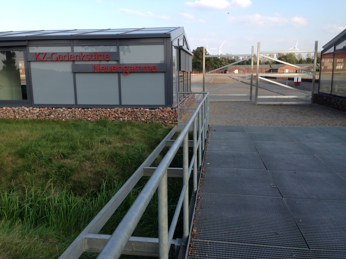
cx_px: 173
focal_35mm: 33
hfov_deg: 55.4
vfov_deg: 42.9
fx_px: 330
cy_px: 130
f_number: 2.4
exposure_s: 1/488
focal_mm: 4.12
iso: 50
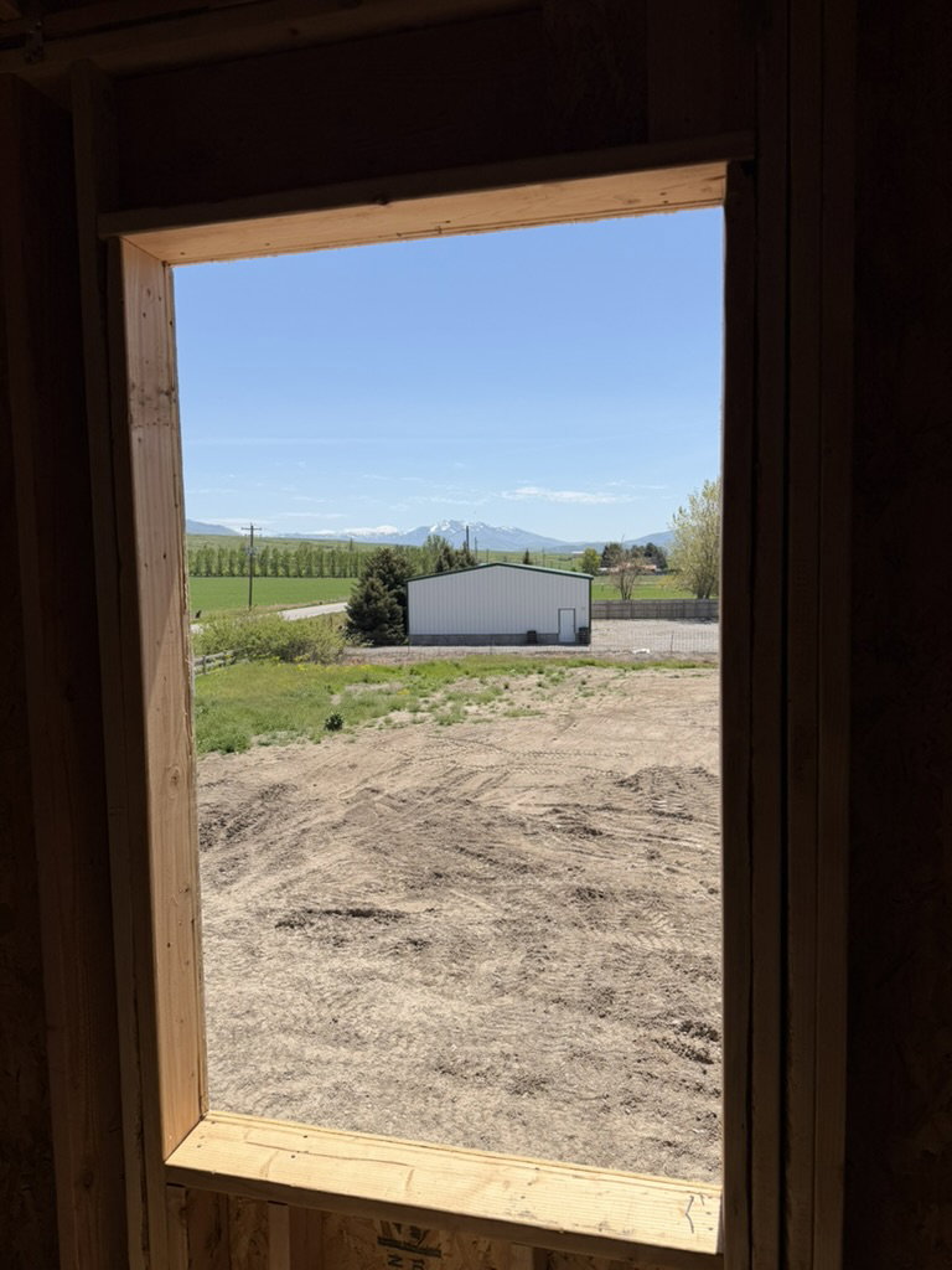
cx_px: 476
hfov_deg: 56.8
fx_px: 880
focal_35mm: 24
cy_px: 635
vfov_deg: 71.6
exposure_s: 1/7353
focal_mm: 6.76
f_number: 1.78
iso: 80
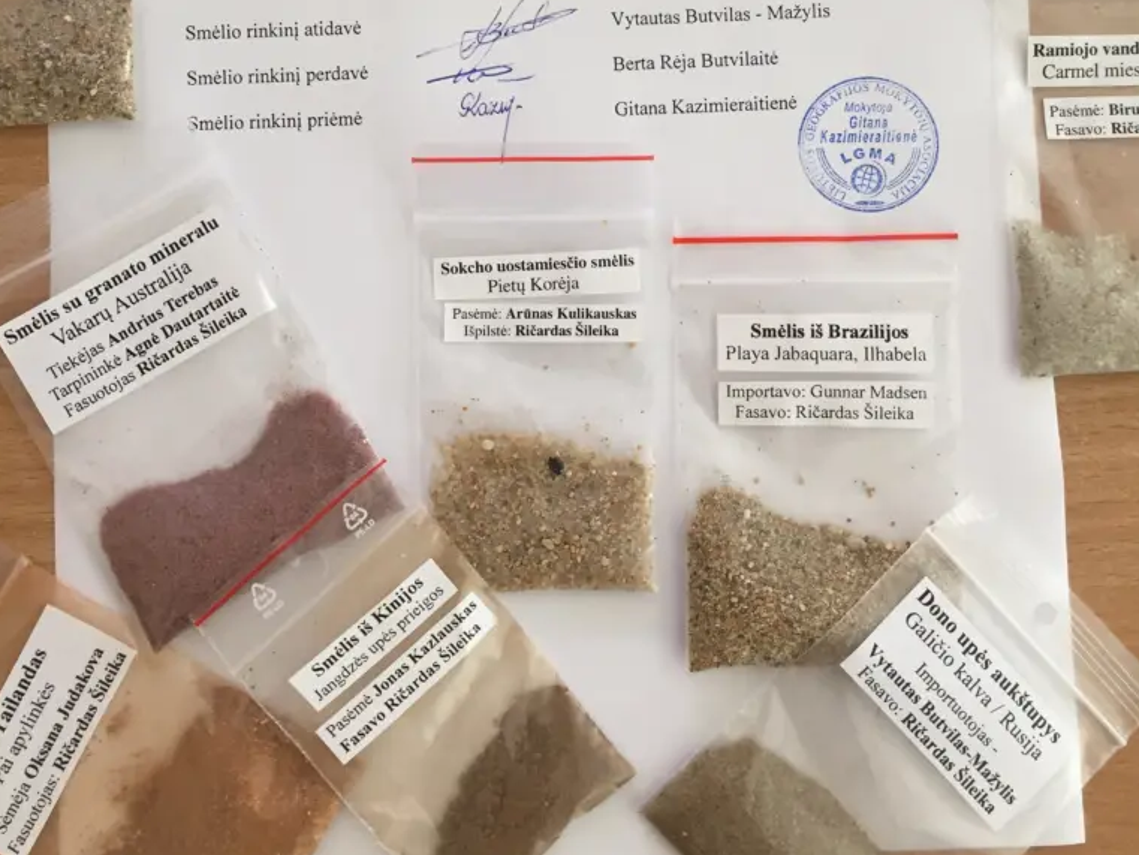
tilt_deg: -86.4
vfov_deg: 36.1
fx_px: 1283
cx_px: 570
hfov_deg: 47.9
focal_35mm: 39
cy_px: 235
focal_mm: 4.15
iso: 50
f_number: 2.2
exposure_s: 1/33
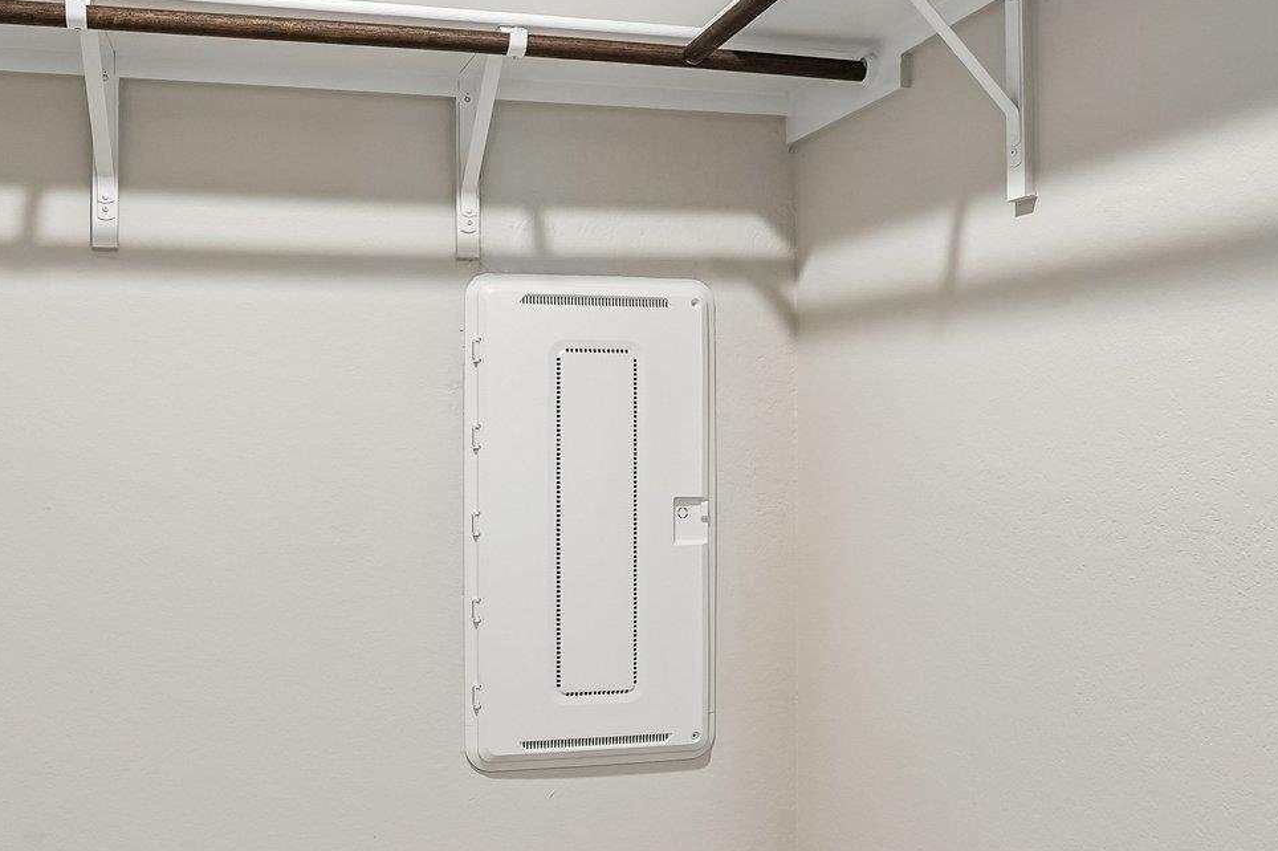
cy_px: 431
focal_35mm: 34
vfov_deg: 38.9
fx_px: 1207
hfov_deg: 55.7
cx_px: 586
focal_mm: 16
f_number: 9
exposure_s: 1/5
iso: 400
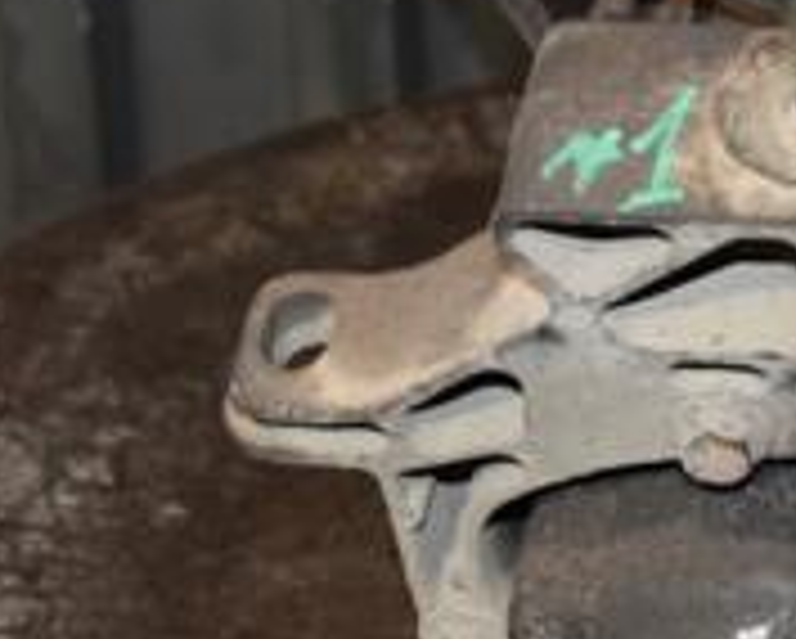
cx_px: 886
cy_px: 112
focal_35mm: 124
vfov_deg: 12.4
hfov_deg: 15.1
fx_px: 2924
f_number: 5
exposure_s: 1/60
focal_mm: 26
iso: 800
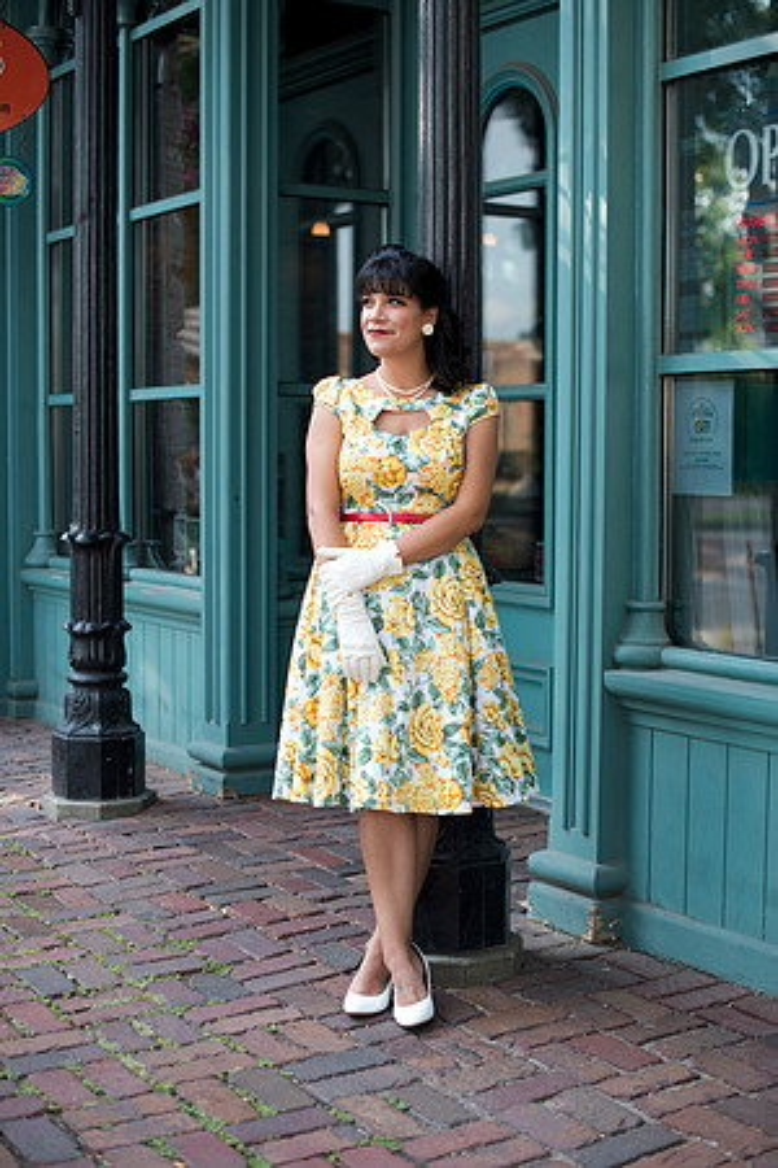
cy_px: 584
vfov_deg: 39.6
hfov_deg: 27.0
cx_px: 389
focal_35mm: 50
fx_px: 1621
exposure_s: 1/400
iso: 200
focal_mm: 50
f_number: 2.5
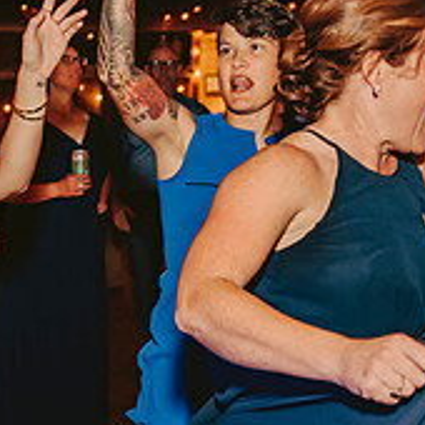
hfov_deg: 19.9
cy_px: 311
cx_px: -102
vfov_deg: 21.2
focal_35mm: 81
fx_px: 1125
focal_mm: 28
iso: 1250
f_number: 2.8
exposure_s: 1/125
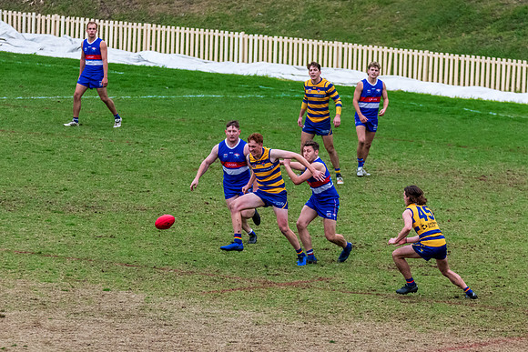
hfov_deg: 5.0
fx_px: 6101
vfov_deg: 3.3
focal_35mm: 416
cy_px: 190
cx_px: 306
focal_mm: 280
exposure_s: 1/1000
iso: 2200
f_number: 5.6
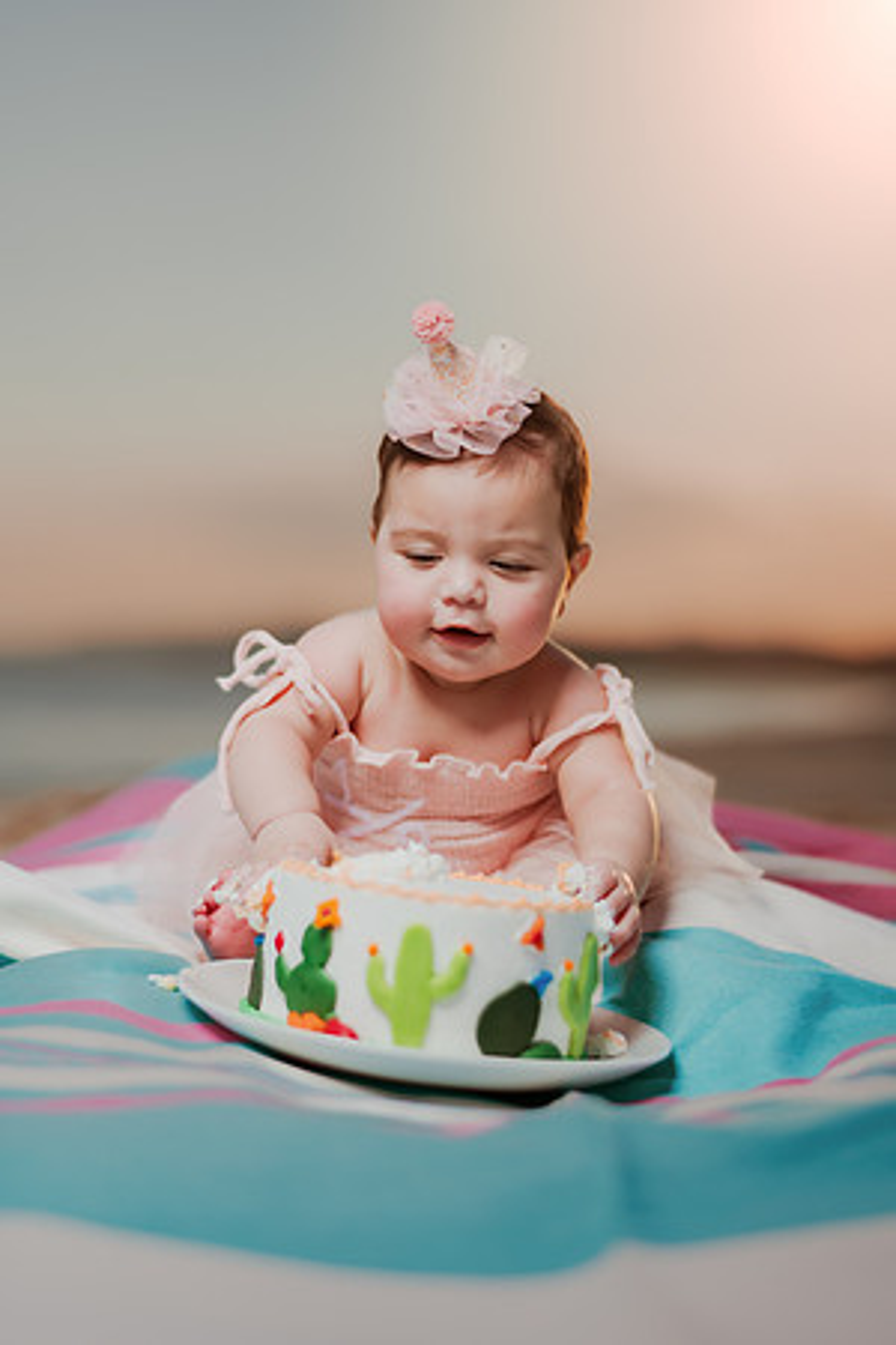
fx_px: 2165
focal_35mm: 58
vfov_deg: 34.5
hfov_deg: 23.4
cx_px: 448
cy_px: 672
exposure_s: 1/8000
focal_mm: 58
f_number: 1.8
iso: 100
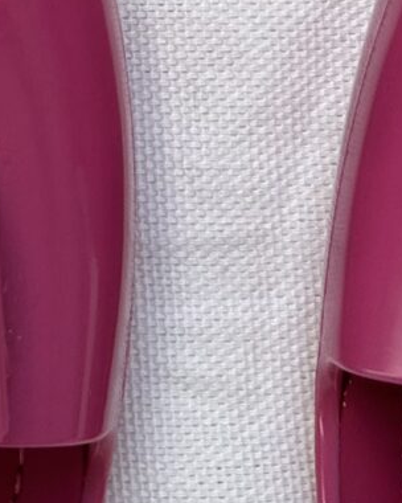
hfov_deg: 9.0
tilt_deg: -84.1
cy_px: -543
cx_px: 261
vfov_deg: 10.3
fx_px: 2543
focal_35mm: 171
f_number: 1.5
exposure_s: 1/121
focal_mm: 5.7
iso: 40
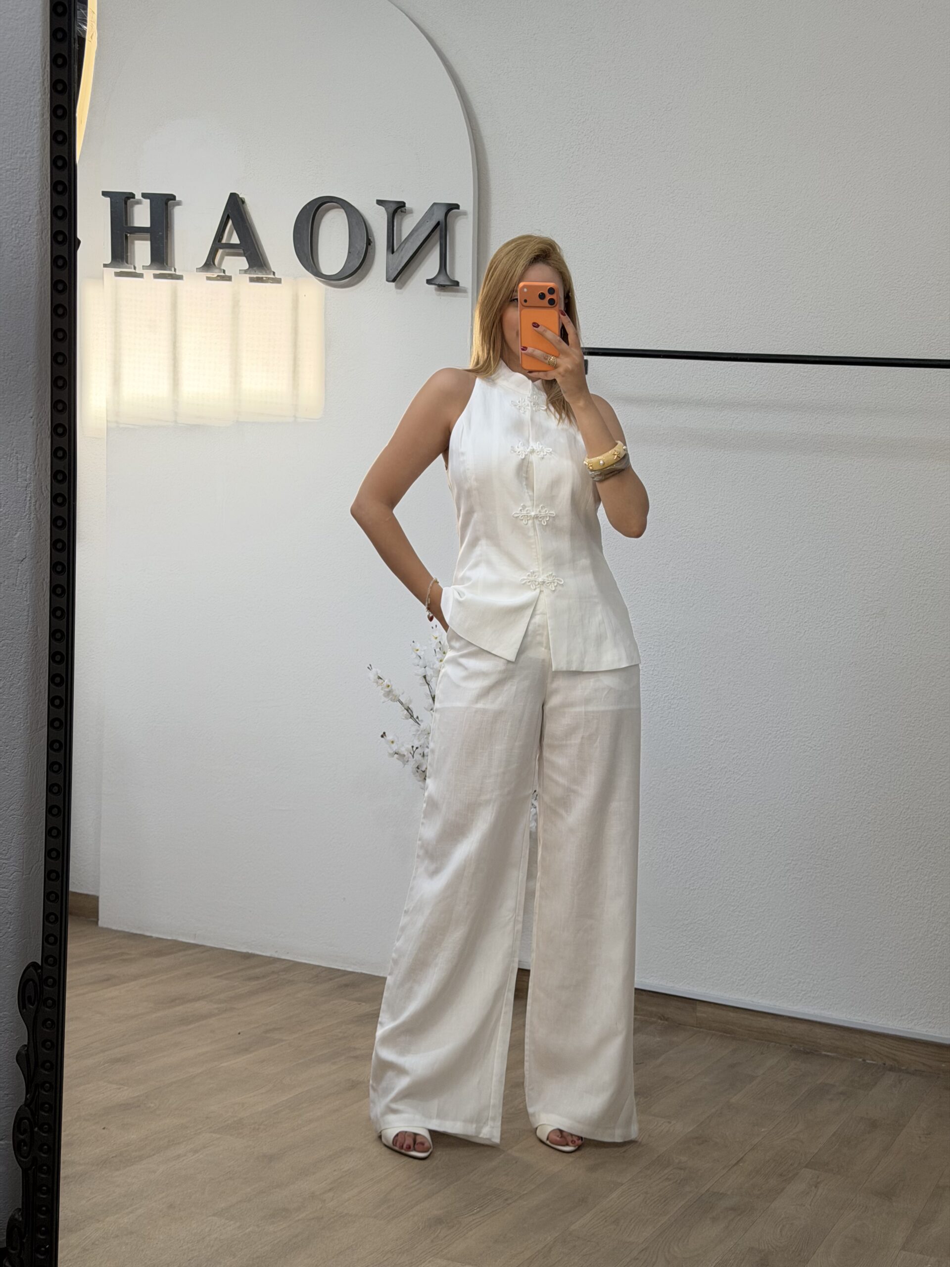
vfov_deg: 39.7
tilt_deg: -20.1
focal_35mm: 48
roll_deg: -2.6
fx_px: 1756
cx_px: 475
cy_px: 634
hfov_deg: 30.3
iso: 64
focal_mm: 6.76
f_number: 1.78
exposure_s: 1/226
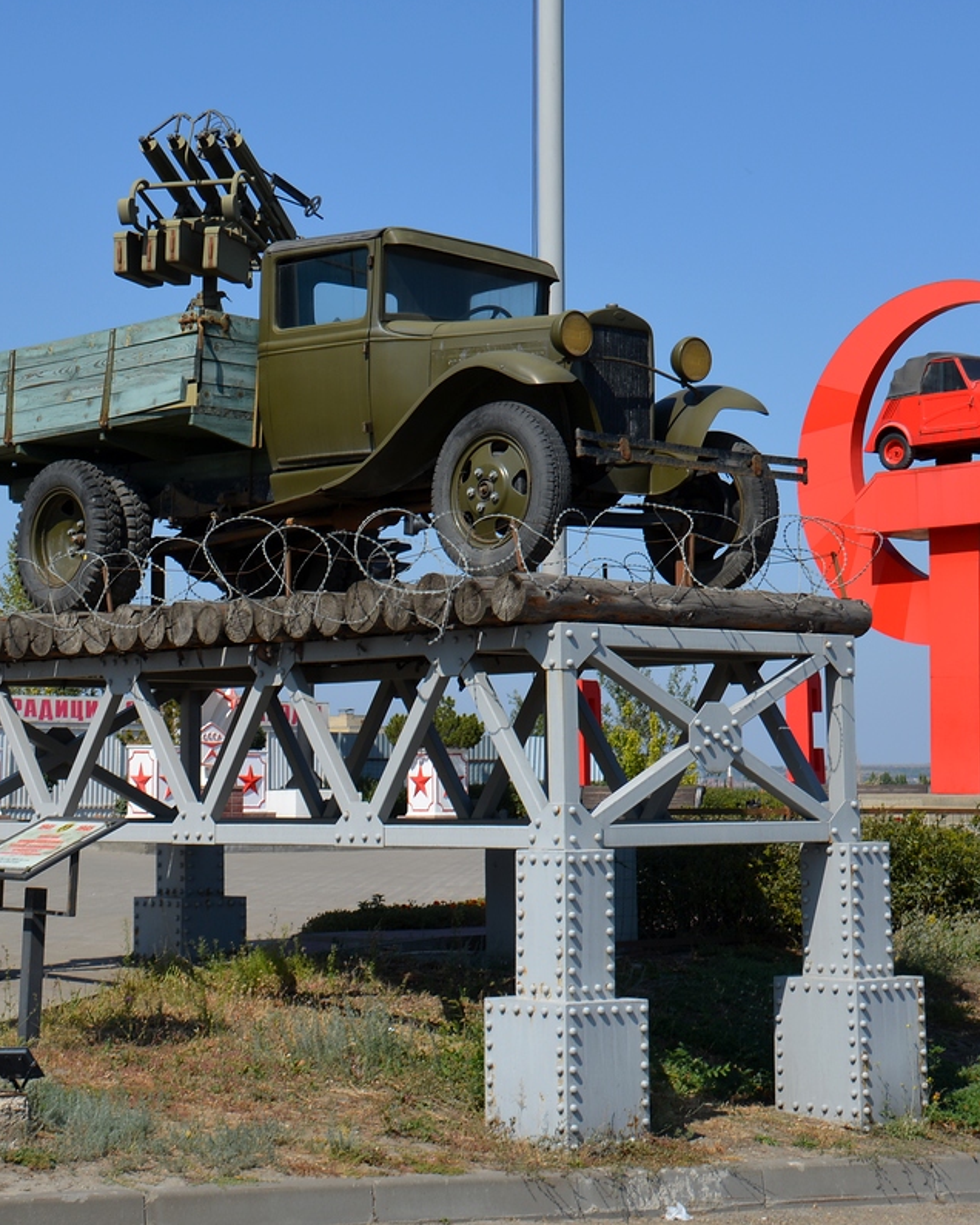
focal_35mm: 68
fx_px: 2465
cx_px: 527
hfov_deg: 22.5
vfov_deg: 27.9
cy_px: 611
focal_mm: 32
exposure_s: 1/320
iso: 100
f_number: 9
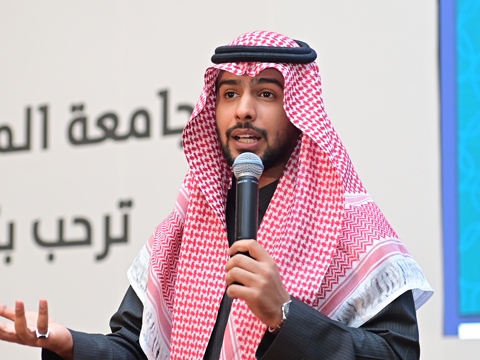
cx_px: 120
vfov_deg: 10.7
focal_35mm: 139
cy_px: 206
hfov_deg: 14.1
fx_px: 1927
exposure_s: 1/160
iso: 2000
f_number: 3.2
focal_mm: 70
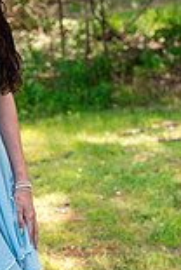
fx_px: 826
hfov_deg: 12.2
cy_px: 125
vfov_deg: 18.5
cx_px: -31
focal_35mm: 110
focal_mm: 38
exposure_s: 1/250
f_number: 2.8
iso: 125
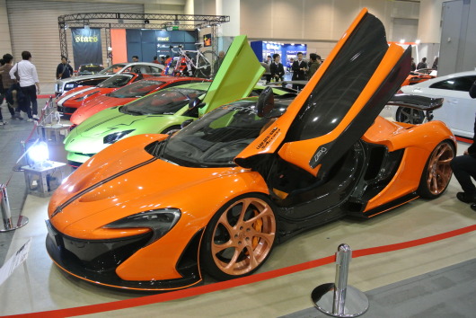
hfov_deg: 63.6
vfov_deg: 45.0
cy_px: 159
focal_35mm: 29
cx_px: 238
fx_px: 384
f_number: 3.5
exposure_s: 1/30
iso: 800
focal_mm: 11
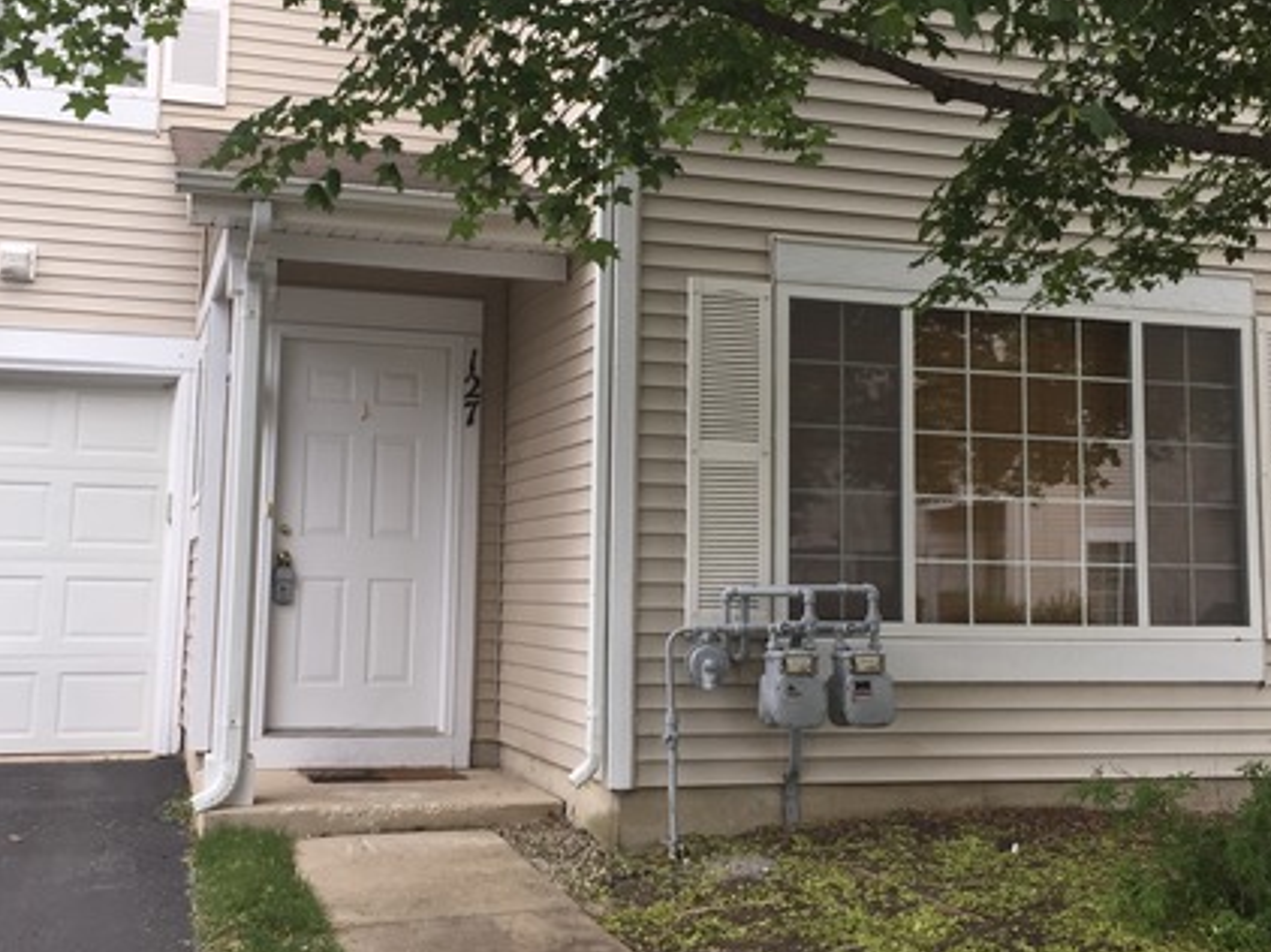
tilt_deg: +6.3
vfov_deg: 32.8
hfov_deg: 43.0
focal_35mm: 44
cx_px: 645
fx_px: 1615
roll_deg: -2.2
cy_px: 386
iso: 32
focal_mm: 4.15
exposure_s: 1/520
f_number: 2.2
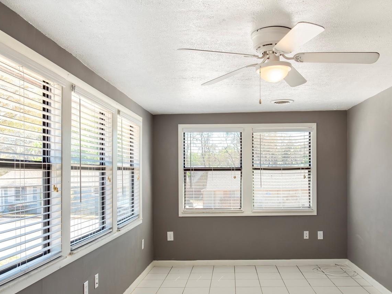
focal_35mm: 31
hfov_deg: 58.0
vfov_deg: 45.2
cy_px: 178
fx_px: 351
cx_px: 231
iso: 200
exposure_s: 1/160
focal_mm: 11
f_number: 5.6
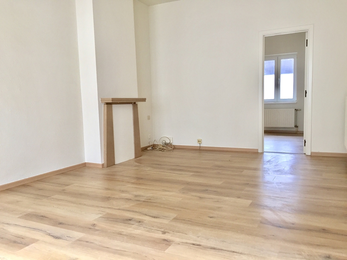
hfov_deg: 61.7
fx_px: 291
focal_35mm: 29
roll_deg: +2.6
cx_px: 174
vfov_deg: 48.2
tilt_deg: -4.9
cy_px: 130
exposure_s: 1/33
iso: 50
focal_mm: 4.15
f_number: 2.2
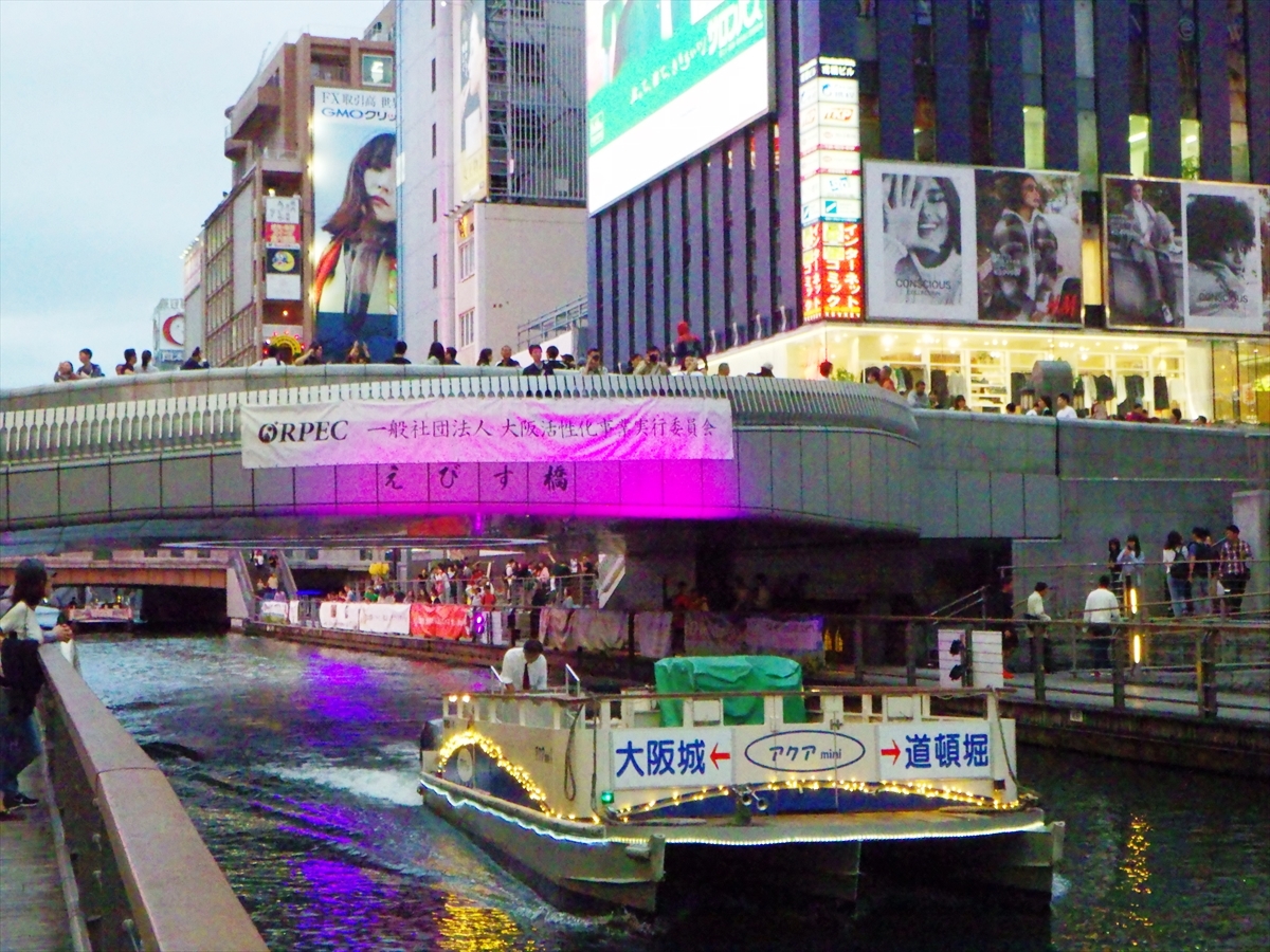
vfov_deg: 29.1
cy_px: 476
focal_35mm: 50
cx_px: 635
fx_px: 1834
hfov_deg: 38.2
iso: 1000
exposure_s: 1/80
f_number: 4.6
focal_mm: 11.1
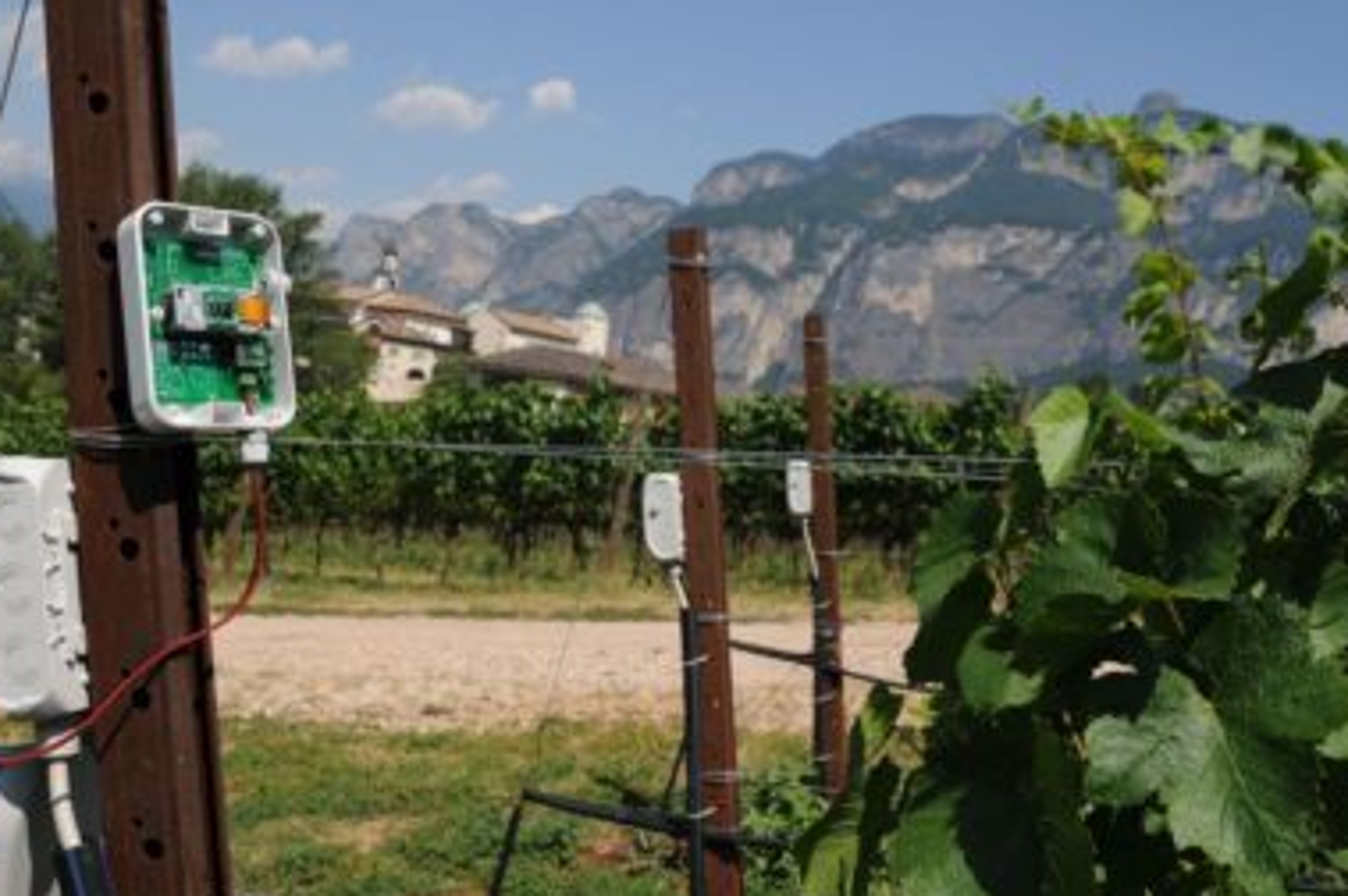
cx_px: 662
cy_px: 469
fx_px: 1422
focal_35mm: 38
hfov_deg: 50.7
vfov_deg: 35.0
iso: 200
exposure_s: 1/640
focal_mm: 24
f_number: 8
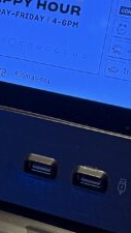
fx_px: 733
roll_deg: +1.9
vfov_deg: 17.9
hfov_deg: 10.2
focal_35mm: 119
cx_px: 22
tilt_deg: -31.3
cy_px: 69
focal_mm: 6.76
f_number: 1.78
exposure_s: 1/60
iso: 320
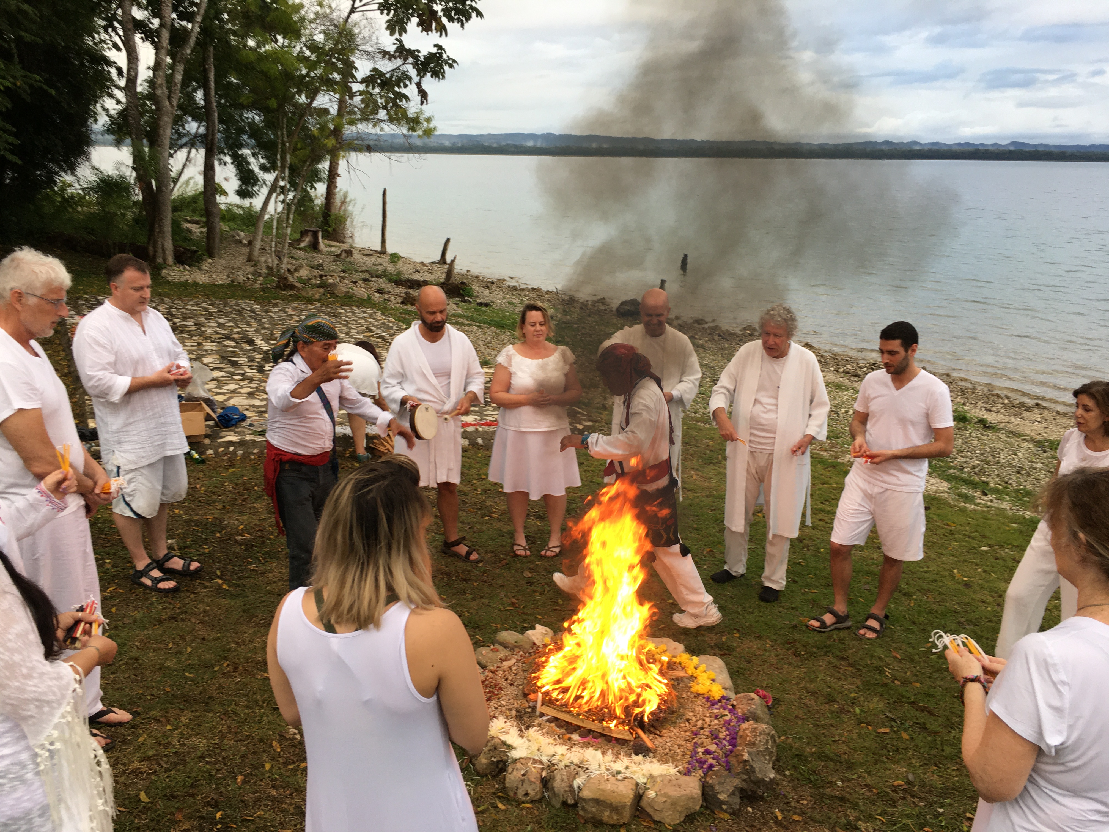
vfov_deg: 48.2
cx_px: 554
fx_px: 929
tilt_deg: -12.6
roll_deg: -1.3
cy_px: 416
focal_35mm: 29
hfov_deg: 61.7
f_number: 2.2
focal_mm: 4.15
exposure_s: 1/120
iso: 32
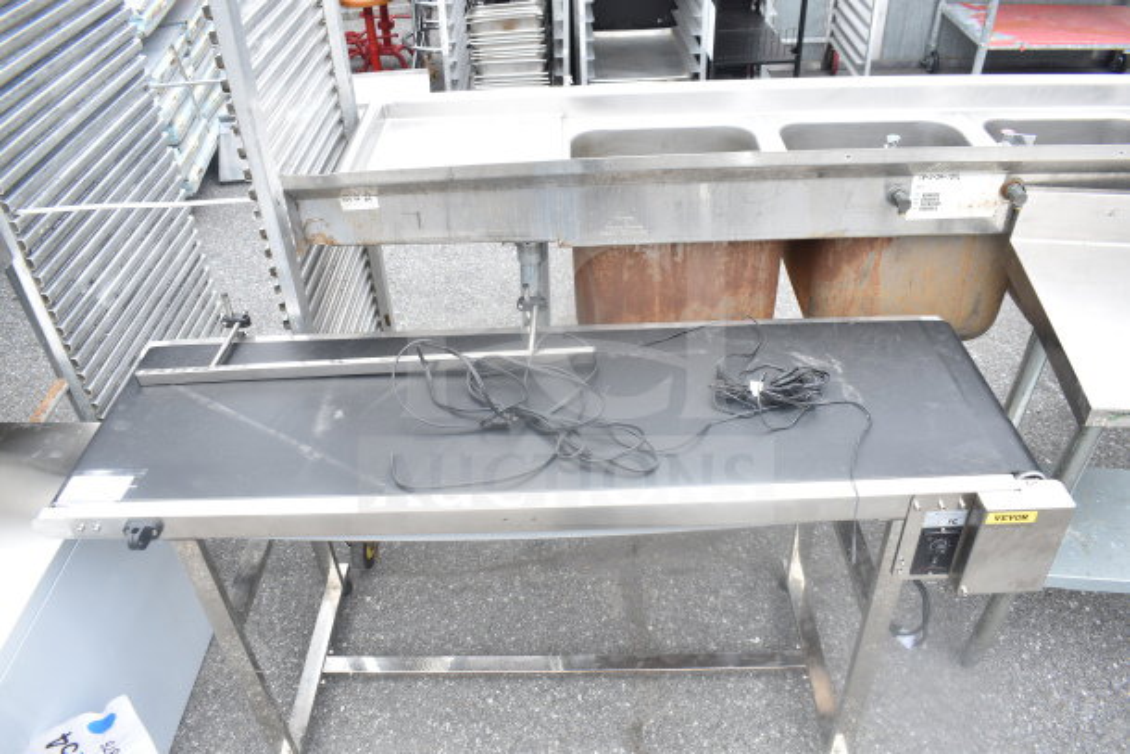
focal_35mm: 27
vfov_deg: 48.0
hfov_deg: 67.4
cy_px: 377
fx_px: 848
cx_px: 565
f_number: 4.5
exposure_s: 1/80
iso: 200
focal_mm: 18
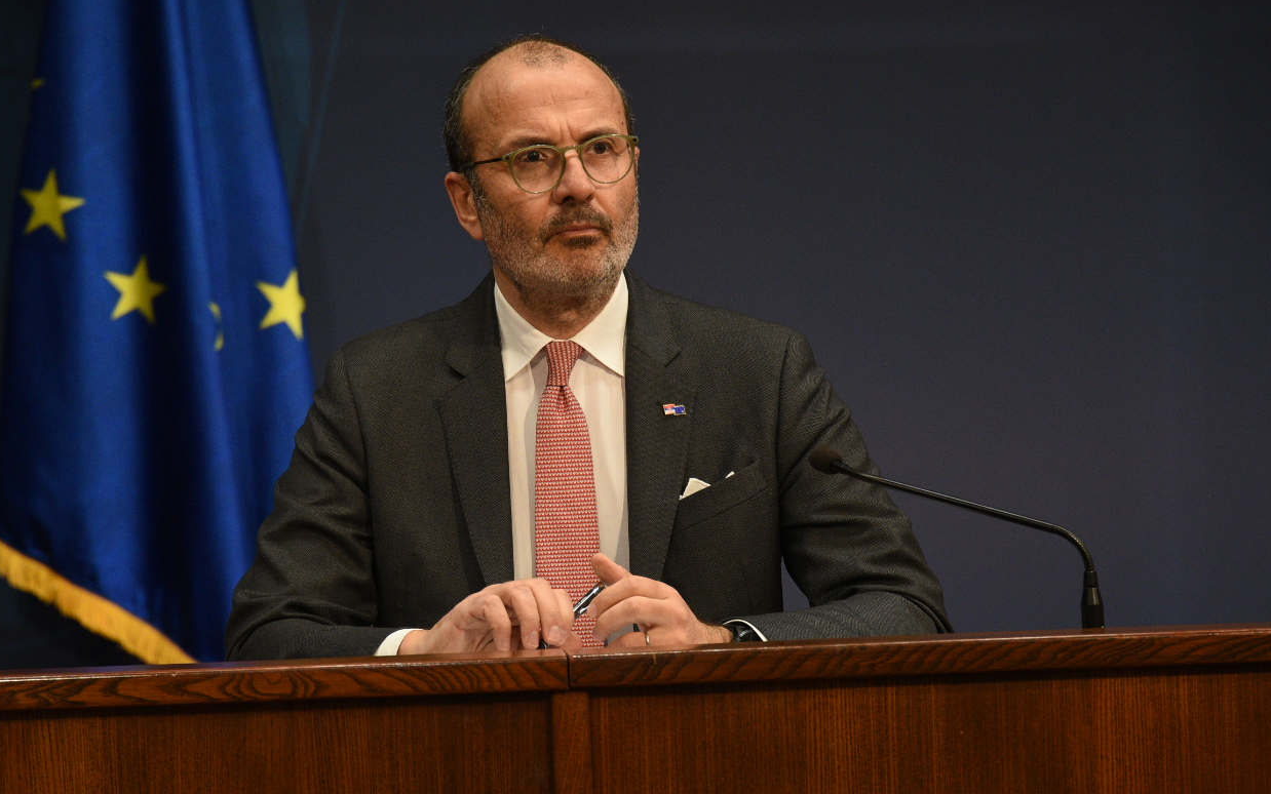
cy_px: 486
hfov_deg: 14.9
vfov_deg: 9.4
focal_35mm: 140
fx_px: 4850
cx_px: 577
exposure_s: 1/320
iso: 2000
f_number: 4
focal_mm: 105
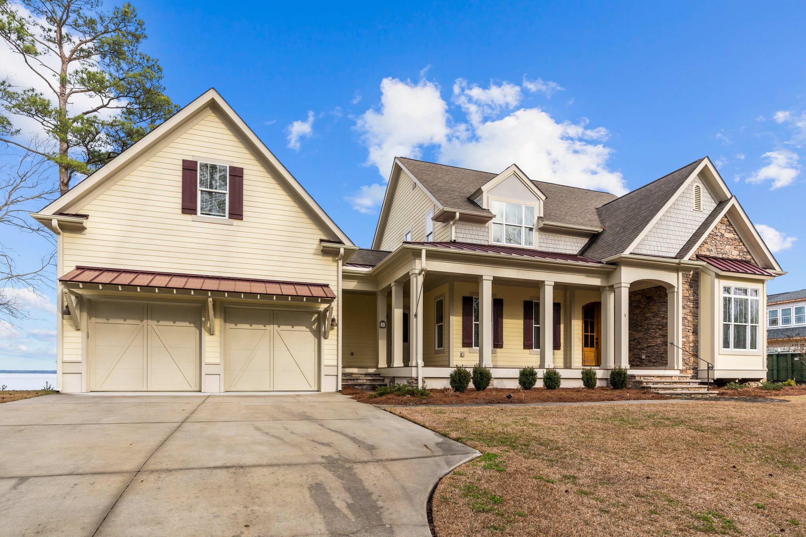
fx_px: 425
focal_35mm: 19
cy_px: 268
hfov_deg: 86.9
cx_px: 403
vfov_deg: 64.5
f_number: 7.1
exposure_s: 1/400
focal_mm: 19
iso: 250
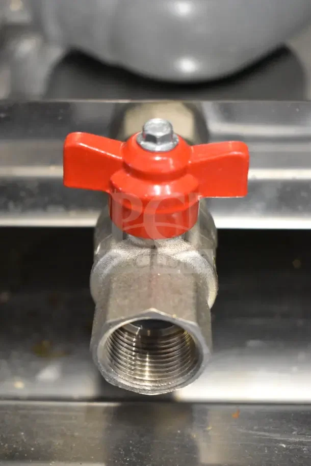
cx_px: 156
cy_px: 233
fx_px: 739
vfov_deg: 35.1
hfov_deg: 23.8
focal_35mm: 57
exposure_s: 1/60
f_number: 4.8
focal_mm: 38
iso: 8000
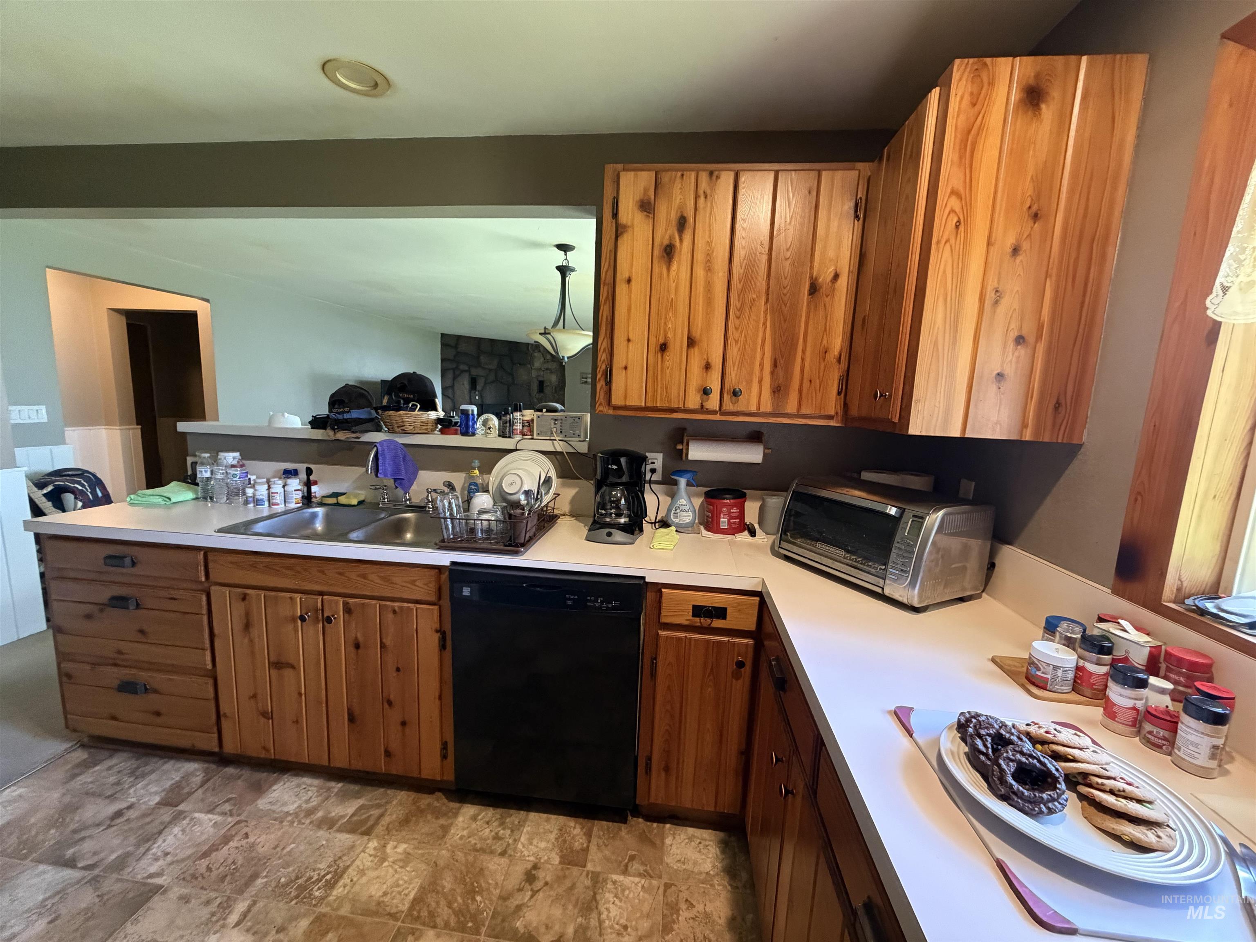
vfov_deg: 85.7
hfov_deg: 102.1
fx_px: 508
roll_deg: -2.0
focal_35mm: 14
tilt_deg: -8.4
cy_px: 471
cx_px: 628
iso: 640
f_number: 2.2
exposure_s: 1/60
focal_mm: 2.22
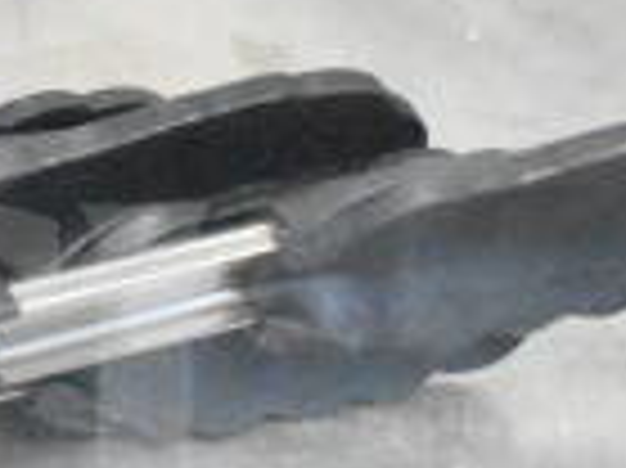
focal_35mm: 165
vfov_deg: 8.9
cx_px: -198
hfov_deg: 11.7
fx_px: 2981
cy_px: 560
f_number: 4
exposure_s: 1/25
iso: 25600
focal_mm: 26
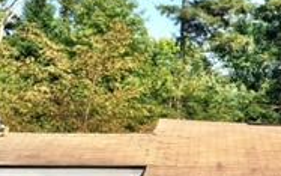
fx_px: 804
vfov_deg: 12.4
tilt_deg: +7.1
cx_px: 310
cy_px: 149
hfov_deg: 19.0
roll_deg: +1.0
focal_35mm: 105
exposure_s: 1/719
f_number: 2.2
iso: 32
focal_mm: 4.15
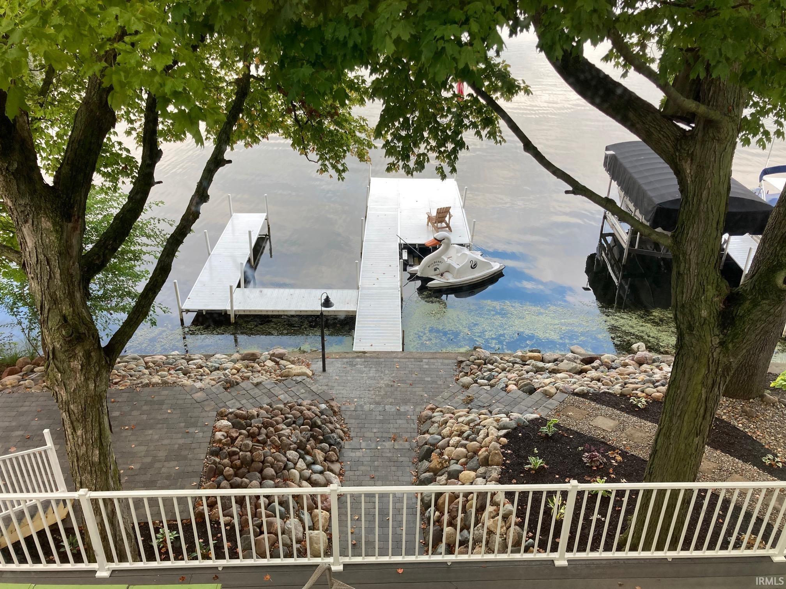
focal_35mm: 28
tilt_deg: -27.0
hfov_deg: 63.4
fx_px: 636
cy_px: 294
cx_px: 393
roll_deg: -1.2
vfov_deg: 49.7
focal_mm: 3.99
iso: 32
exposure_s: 1/120
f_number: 1.8
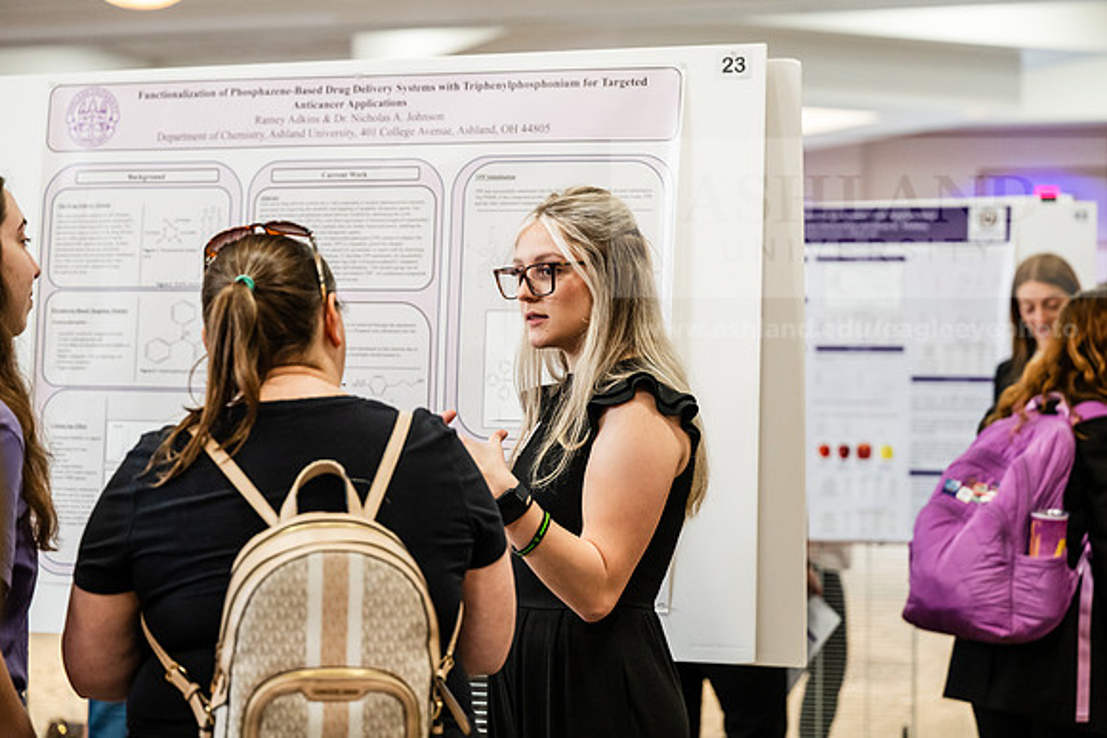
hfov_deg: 26.0
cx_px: 554
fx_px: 2399
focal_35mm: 78
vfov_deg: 17.5
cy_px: 369
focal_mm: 78
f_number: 3.2
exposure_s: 1/200
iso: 2000
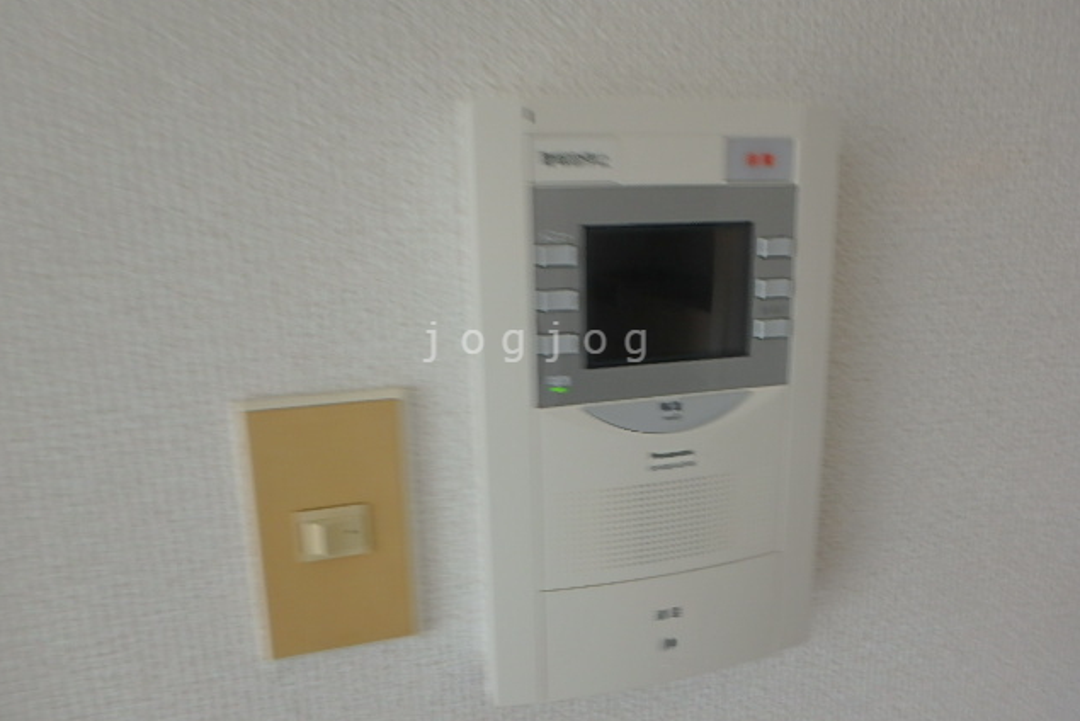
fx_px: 660
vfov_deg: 57.2
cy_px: 342
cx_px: 539
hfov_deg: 78.6
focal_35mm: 22
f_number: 3.5
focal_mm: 3.7
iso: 125
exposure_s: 1/80
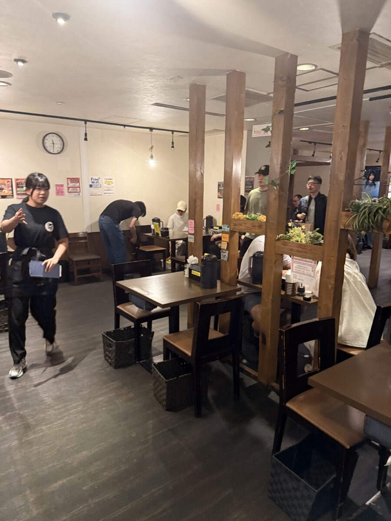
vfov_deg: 71.6
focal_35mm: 24
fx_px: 361
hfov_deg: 56.8
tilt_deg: -11.1
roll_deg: -0.6
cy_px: 260
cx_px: 196
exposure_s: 1/50
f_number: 1.78
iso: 640
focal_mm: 6.76
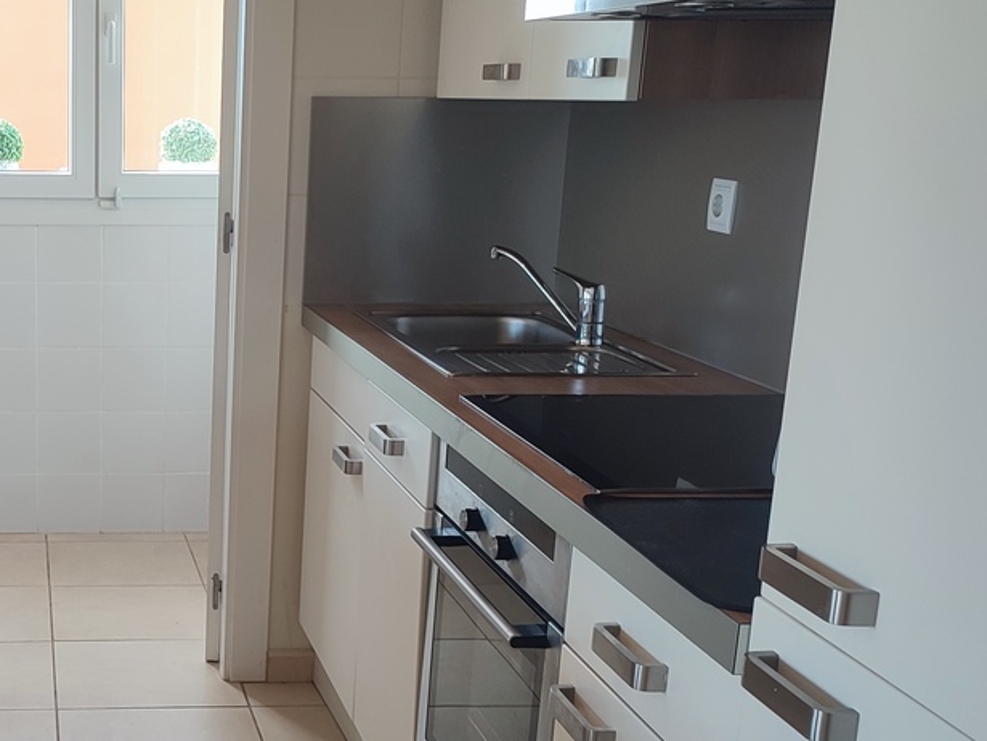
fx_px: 1484
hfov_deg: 34.7
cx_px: 95
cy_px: 508
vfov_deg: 27.8
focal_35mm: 52
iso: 93
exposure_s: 1/100
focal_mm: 6.04
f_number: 1.9
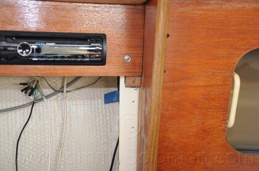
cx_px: 130
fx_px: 377
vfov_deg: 25.6
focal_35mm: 52
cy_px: 86
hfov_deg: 37.9
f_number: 4.5
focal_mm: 35
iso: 400
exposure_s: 1/80
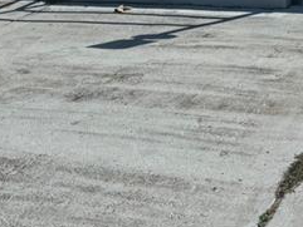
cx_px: 284
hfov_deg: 18.9
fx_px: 893
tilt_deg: -1.7
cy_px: -187
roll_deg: -0.7
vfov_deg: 13.1
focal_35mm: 102
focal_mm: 6.76
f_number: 1.78
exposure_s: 1/10417
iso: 80
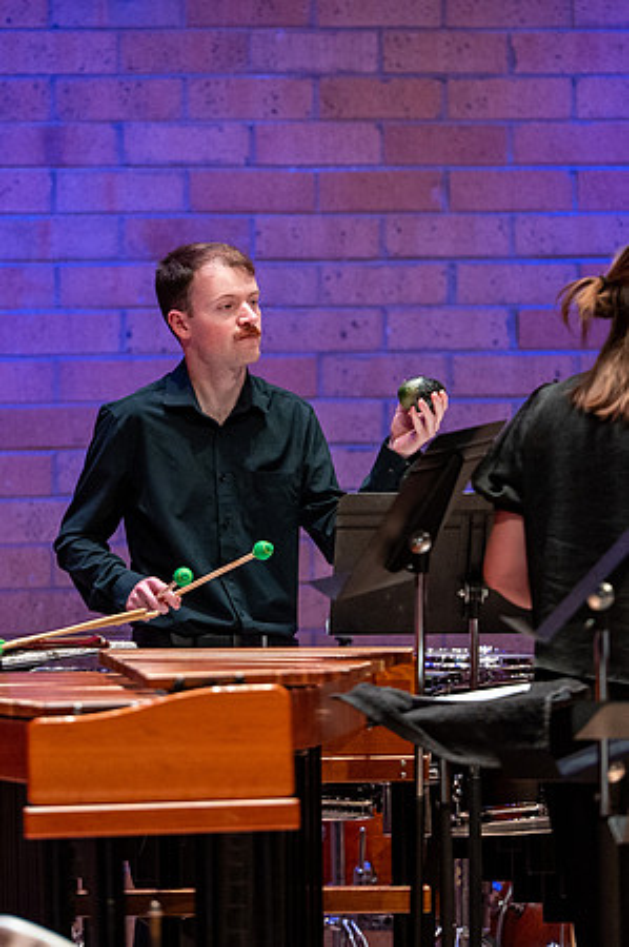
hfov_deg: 3.3
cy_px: 362
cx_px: 269
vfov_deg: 4.9
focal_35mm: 420
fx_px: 11041
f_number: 2.8
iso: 2000
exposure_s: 1/320
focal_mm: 200
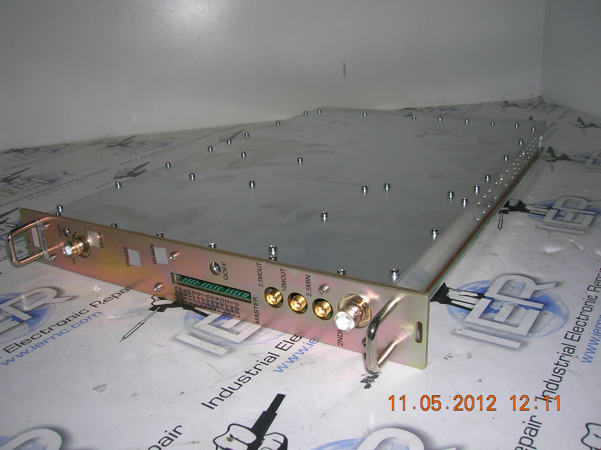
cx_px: 300
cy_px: 225
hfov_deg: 54.0
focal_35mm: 34
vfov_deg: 41.7
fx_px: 590
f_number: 4.9
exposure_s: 1/60.1
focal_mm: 5.7
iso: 50
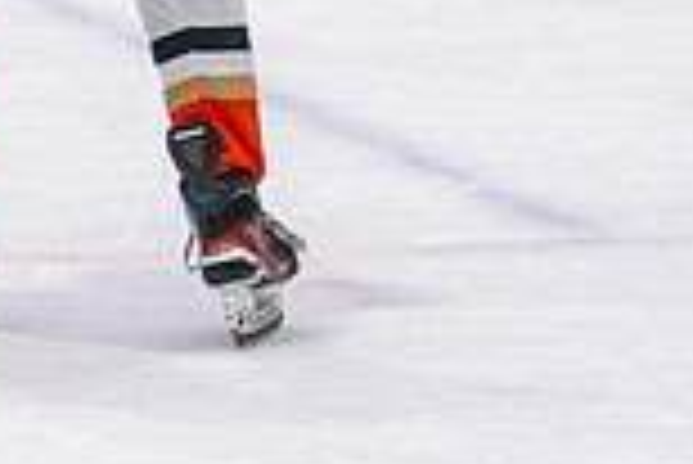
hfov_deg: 3.2
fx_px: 12351
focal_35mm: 641
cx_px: -480
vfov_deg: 2.1
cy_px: -348
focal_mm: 105
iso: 640
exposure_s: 1/640
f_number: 2.8
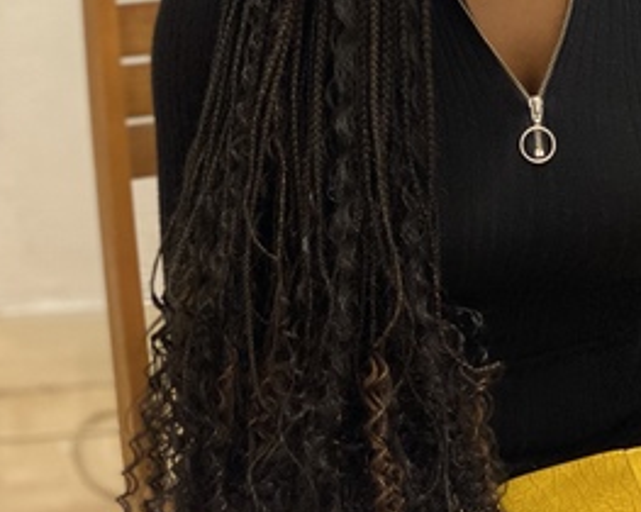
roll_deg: -5.1
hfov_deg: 16.6
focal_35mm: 116
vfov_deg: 13.1
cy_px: 27
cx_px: 373
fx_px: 2199
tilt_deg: -22.6
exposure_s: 1/33
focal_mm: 6
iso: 250
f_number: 2
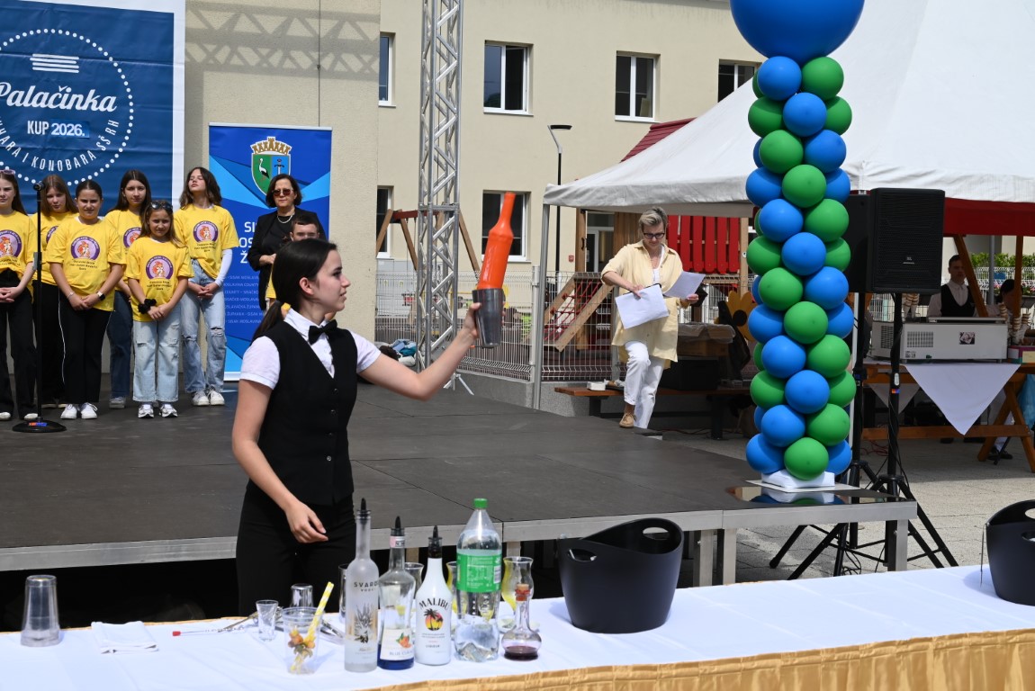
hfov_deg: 38.2
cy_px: 346
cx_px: 518
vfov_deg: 26.0
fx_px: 1496
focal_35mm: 52
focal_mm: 52
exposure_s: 1/200
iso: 100
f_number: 10
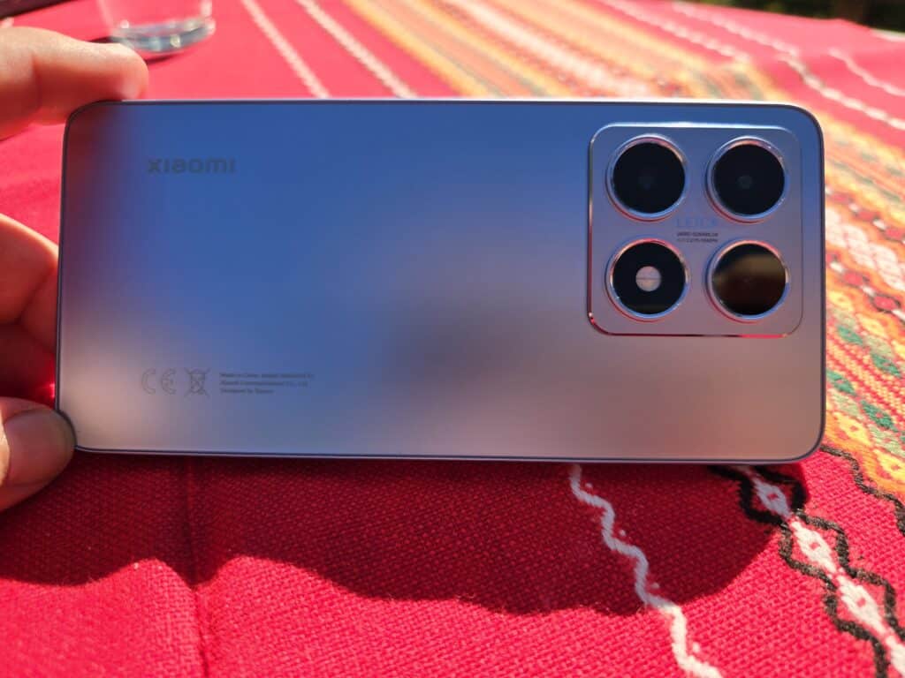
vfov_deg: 58.9
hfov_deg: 73.9
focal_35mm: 23
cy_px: 339
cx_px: 452
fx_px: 601
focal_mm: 6.3
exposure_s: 1/634
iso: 12
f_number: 1.7
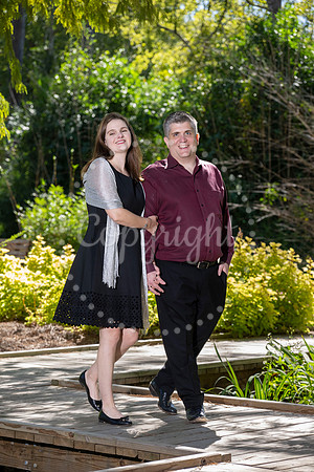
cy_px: 236
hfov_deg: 11.4
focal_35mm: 120
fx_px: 1570
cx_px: 157
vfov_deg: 17.1
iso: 500
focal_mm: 120
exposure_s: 1/200
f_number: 5.6
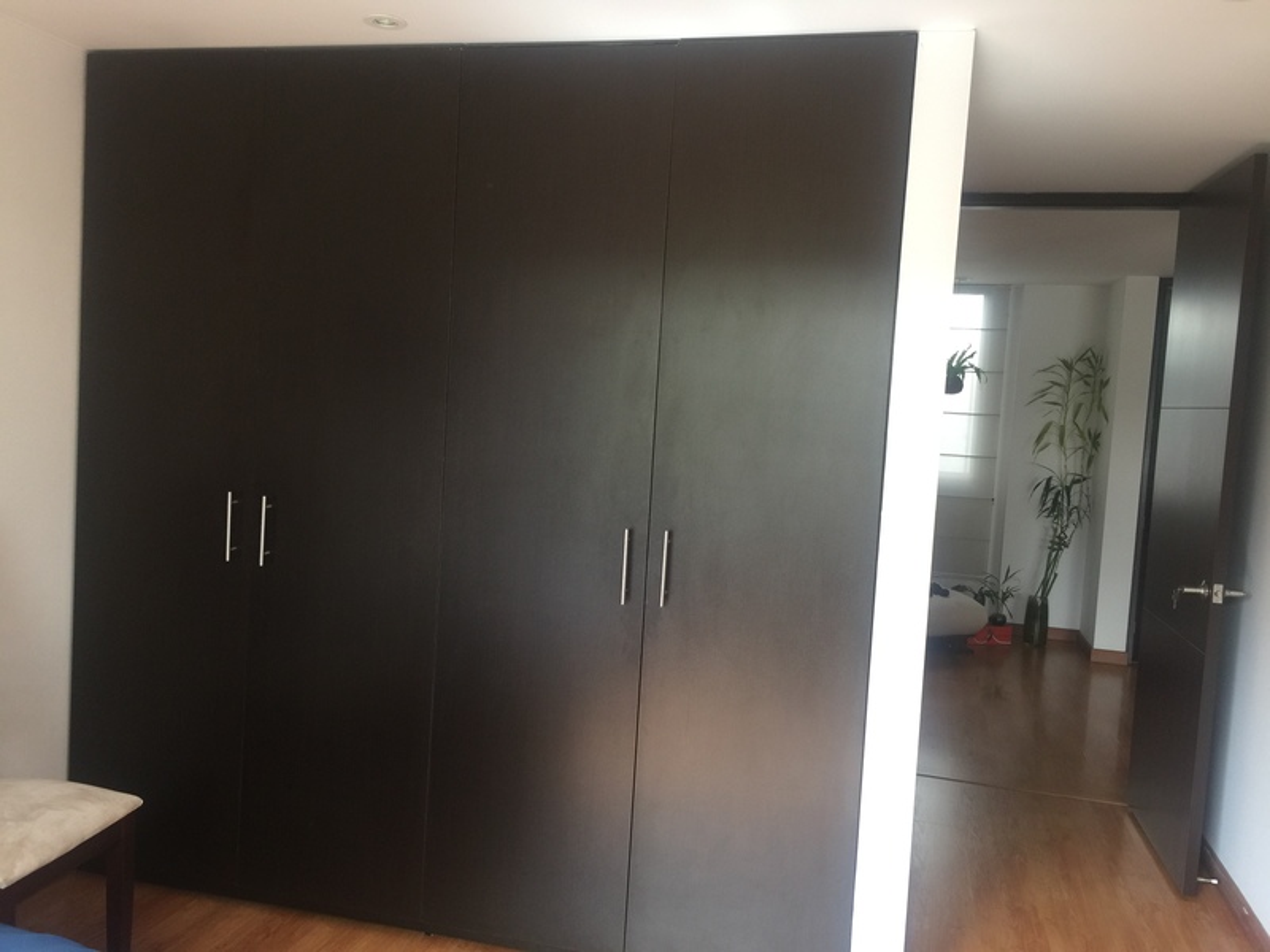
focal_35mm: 29
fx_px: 1064
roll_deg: -3.8
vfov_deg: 48.2
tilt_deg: -4.8
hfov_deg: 61.7
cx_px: 635
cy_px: 476
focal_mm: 4.15
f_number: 2.2
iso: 32
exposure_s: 1/30
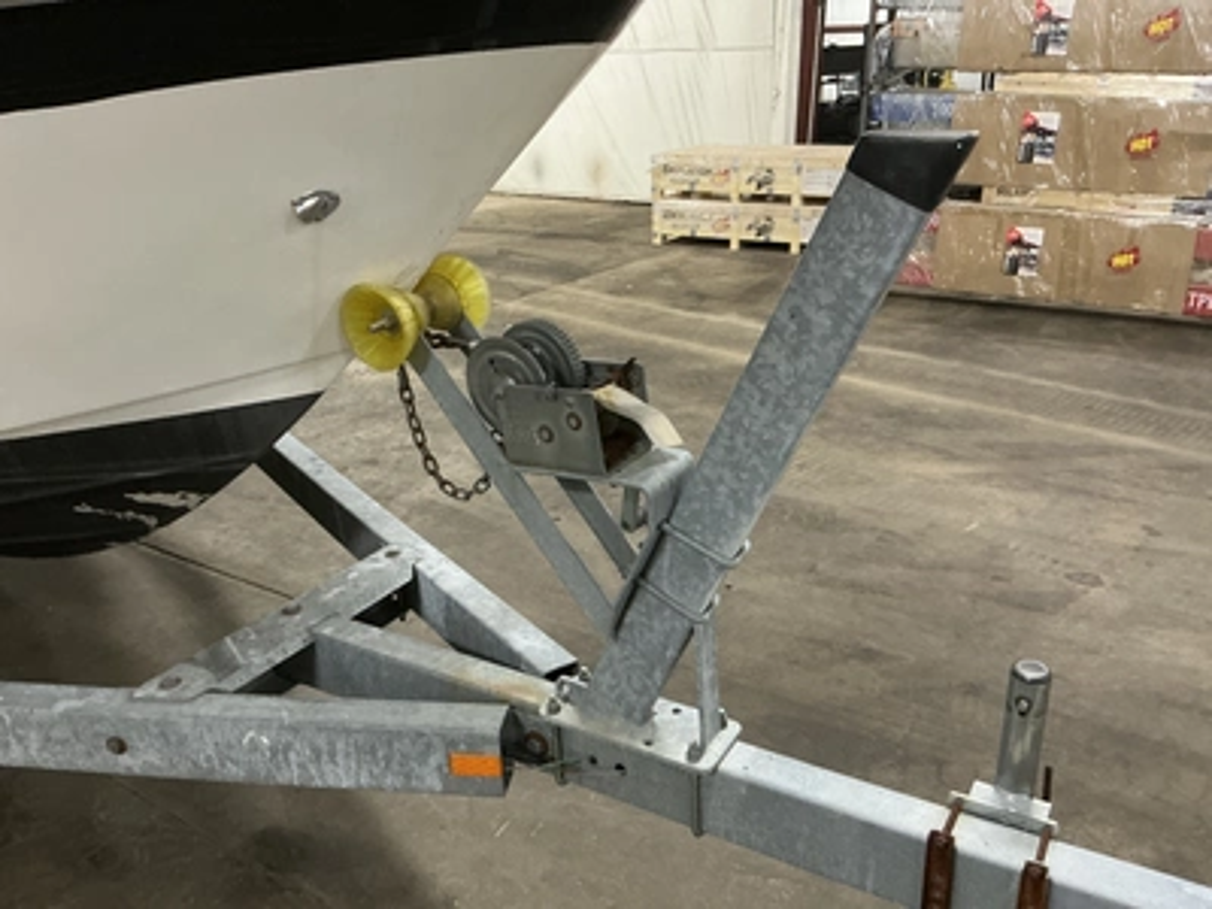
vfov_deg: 49.7
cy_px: 454
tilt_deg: -20.5
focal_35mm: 28
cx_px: 606
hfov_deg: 63.4
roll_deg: +1.2
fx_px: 980
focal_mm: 3
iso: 250
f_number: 1.8
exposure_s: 1/40
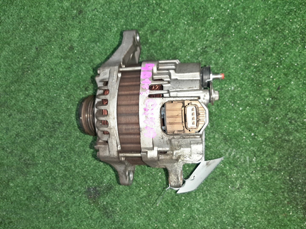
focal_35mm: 26
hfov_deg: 67.3
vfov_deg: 53.1
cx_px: 153
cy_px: 114
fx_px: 230
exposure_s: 1/33
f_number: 1.7
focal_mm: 3.93
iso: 189
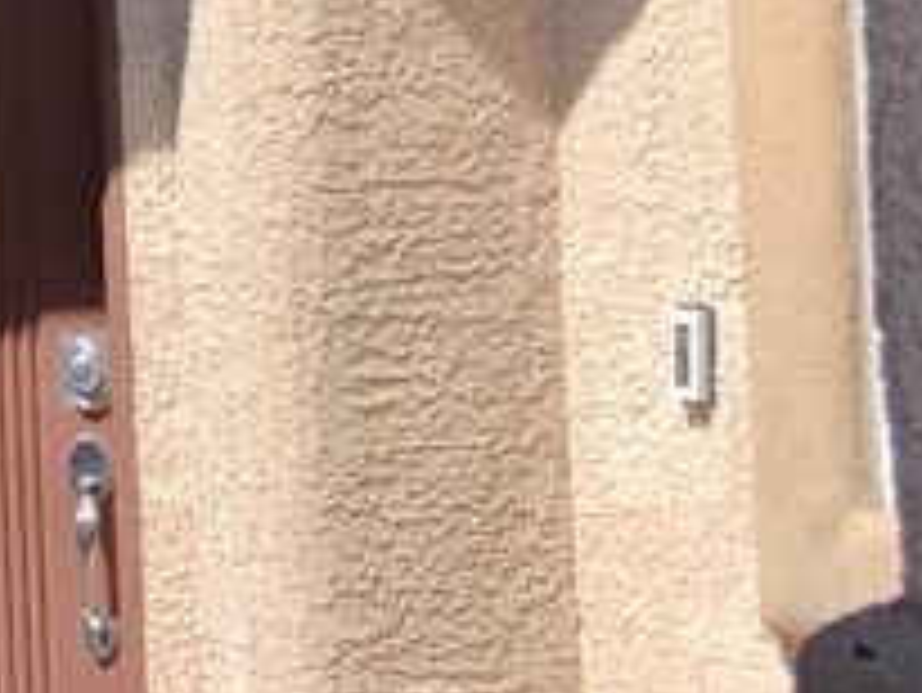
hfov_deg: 13.1
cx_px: -319
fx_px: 3864
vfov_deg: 10.2
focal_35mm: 145
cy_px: 27
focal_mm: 3
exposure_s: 1/842
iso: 16
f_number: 1.8
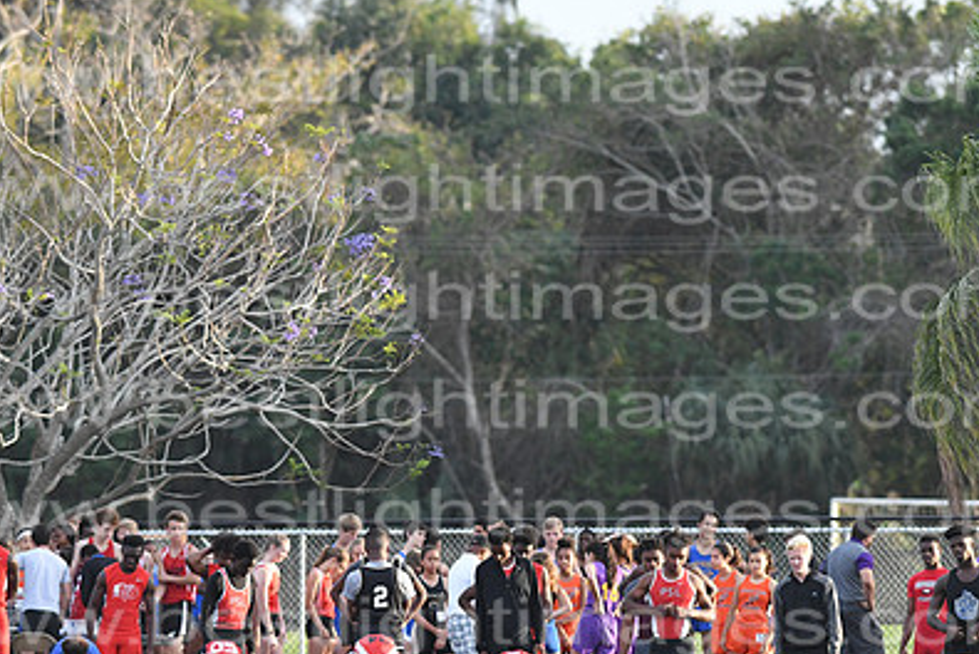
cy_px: 464
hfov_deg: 3.1
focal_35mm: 660
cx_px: 476
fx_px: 17961
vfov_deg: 2.1
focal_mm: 300
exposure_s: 1/2000
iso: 2000
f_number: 4
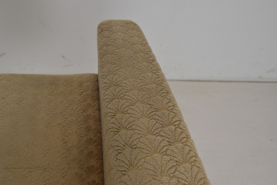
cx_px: 138
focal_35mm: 36
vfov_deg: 36.9
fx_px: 277
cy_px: 92
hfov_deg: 53.1
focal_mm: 24
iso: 1600
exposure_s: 1/250
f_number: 8
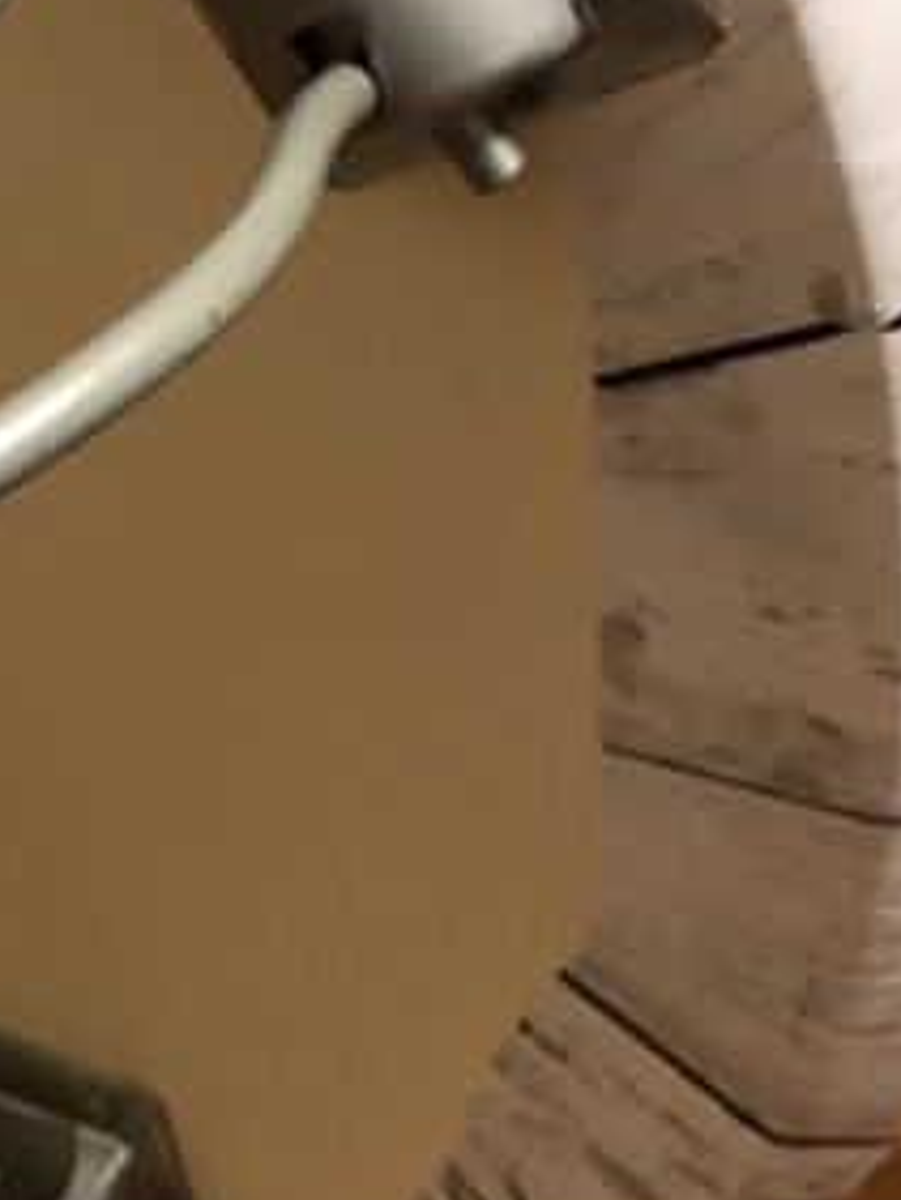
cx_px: -628
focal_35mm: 102
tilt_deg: -30.2
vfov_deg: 19.1
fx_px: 3537
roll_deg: -15.0
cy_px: 299
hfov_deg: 13.3
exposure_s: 1/6
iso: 100
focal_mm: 4
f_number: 1.8
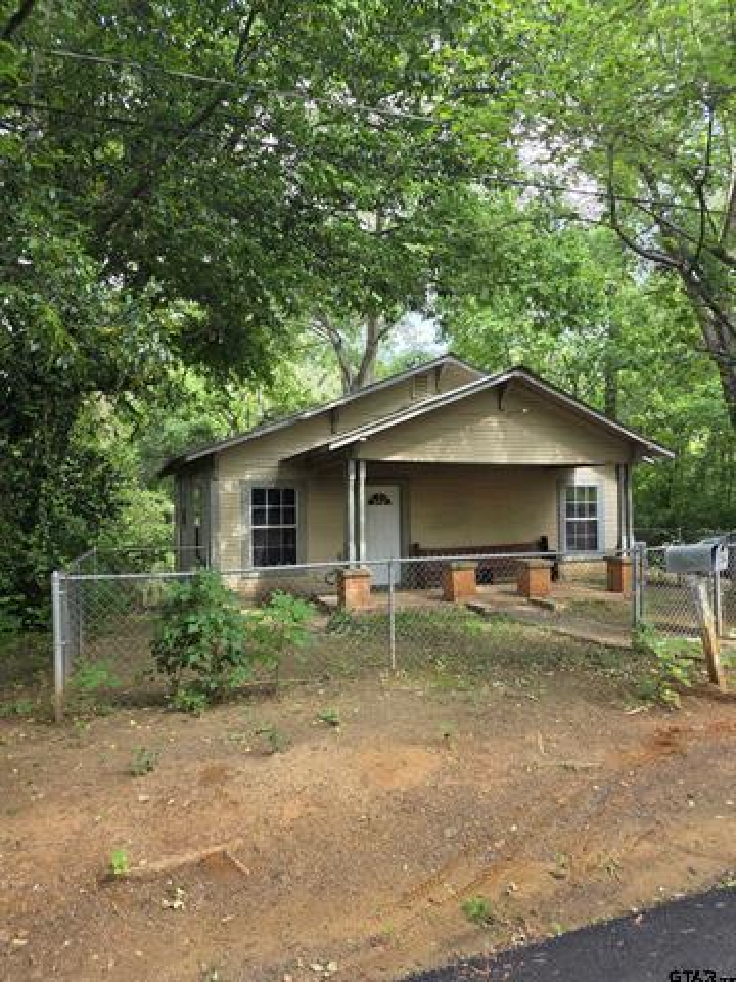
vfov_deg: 73.9
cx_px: 368
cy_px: 491
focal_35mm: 23
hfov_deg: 58.9
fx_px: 652
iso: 50
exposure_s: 1/180
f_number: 1.7
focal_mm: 6.3
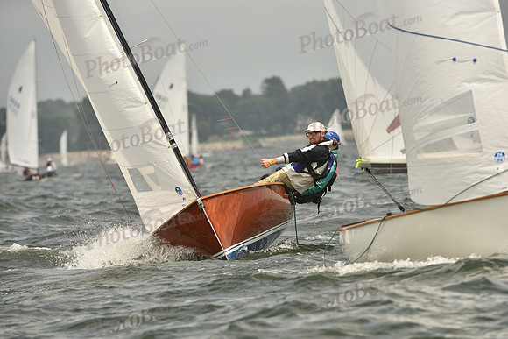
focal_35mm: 400
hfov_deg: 5.2
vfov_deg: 3.4
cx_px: 254
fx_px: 5646
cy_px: 170
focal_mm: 400
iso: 320
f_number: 7.1
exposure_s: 1/1250
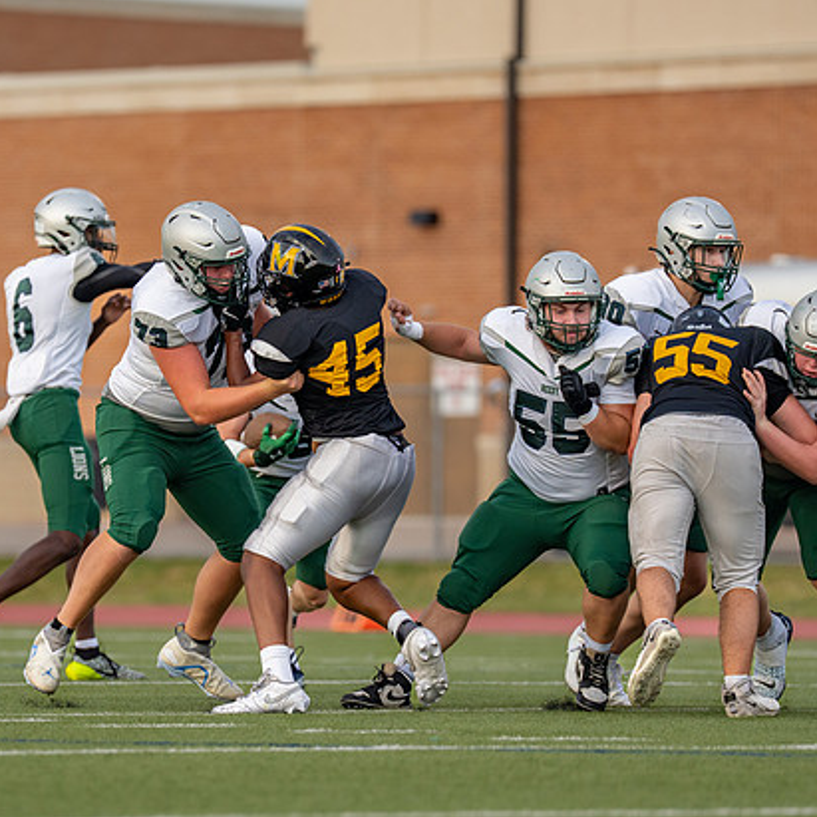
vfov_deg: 4.5
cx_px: 252
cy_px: 421
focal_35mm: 389
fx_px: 10387
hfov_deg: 4.5
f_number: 2.8
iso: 500
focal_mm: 200
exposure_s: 1/2000
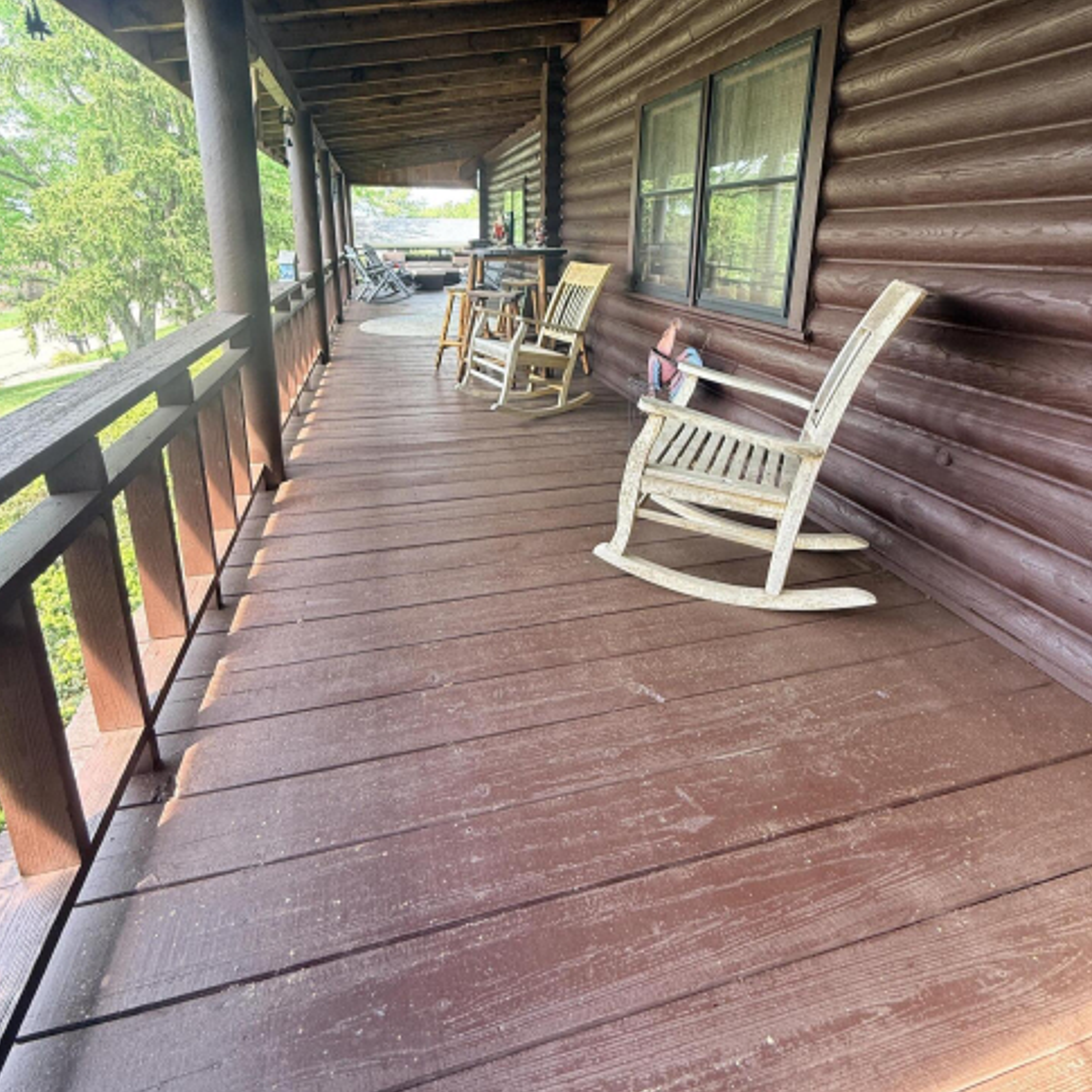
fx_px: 607
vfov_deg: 81.9
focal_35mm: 17
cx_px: 531
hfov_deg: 83.9
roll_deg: -0.8
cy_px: 388
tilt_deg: -13.3
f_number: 2.2
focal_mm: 2.22
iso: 80
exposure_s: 1/99
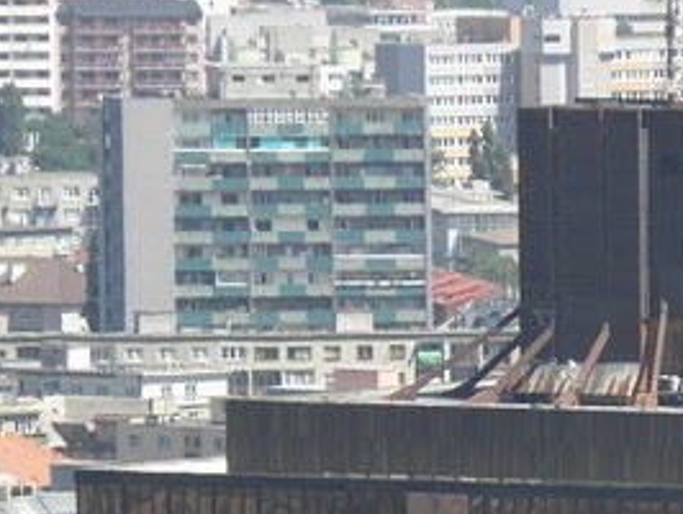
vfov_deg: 1.7
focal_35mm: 873
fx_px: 17241
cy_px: 519
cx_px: 637
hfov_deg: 2.3
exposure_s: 1/250
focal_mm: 64.61
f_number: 5
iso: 64
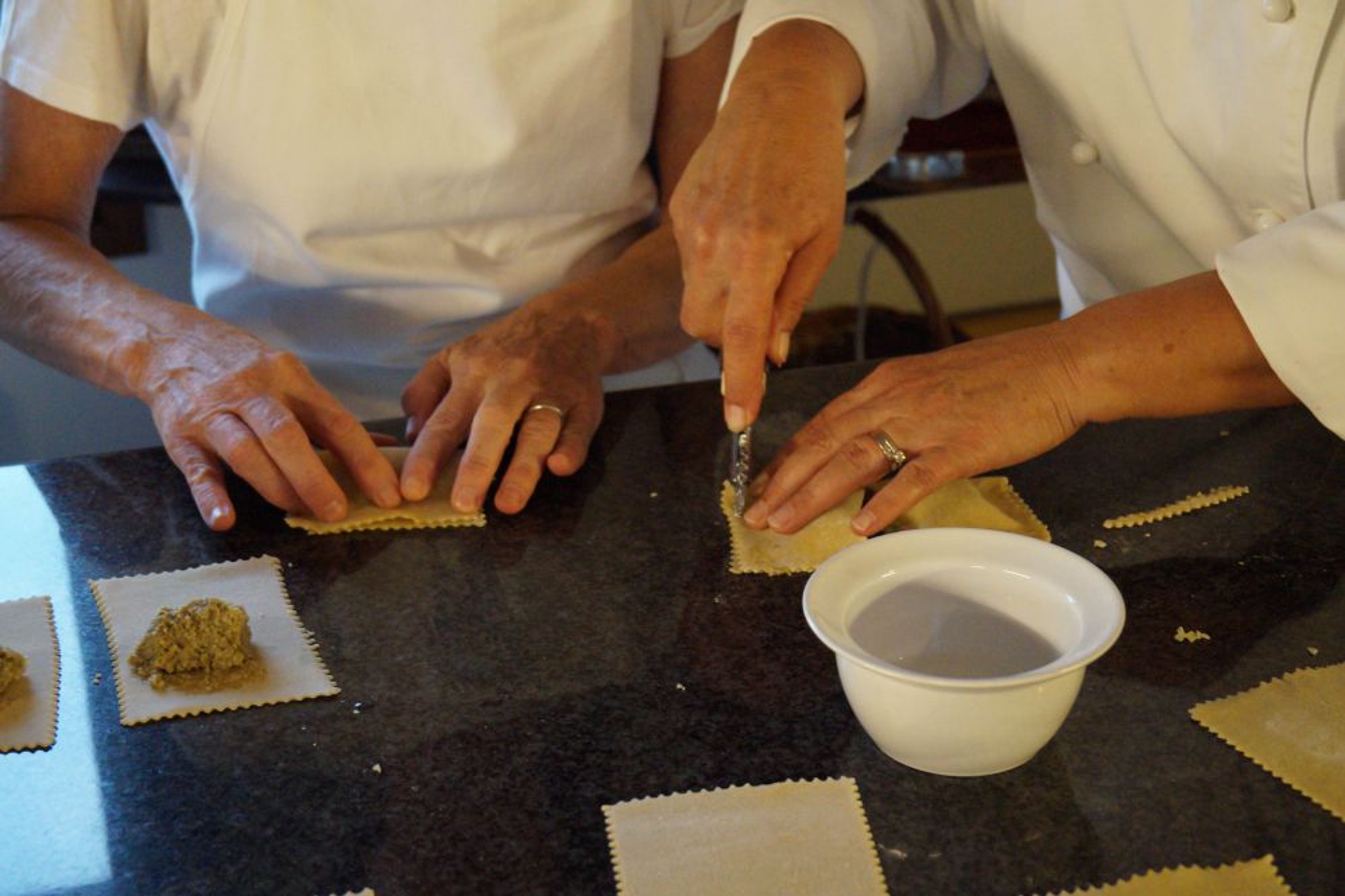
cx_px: 672
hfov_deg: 33.4
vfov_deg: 22.6
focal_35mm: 60
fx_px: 2241
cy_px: 448
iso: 3200
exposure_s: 1/60
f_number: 5.6
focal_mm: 40
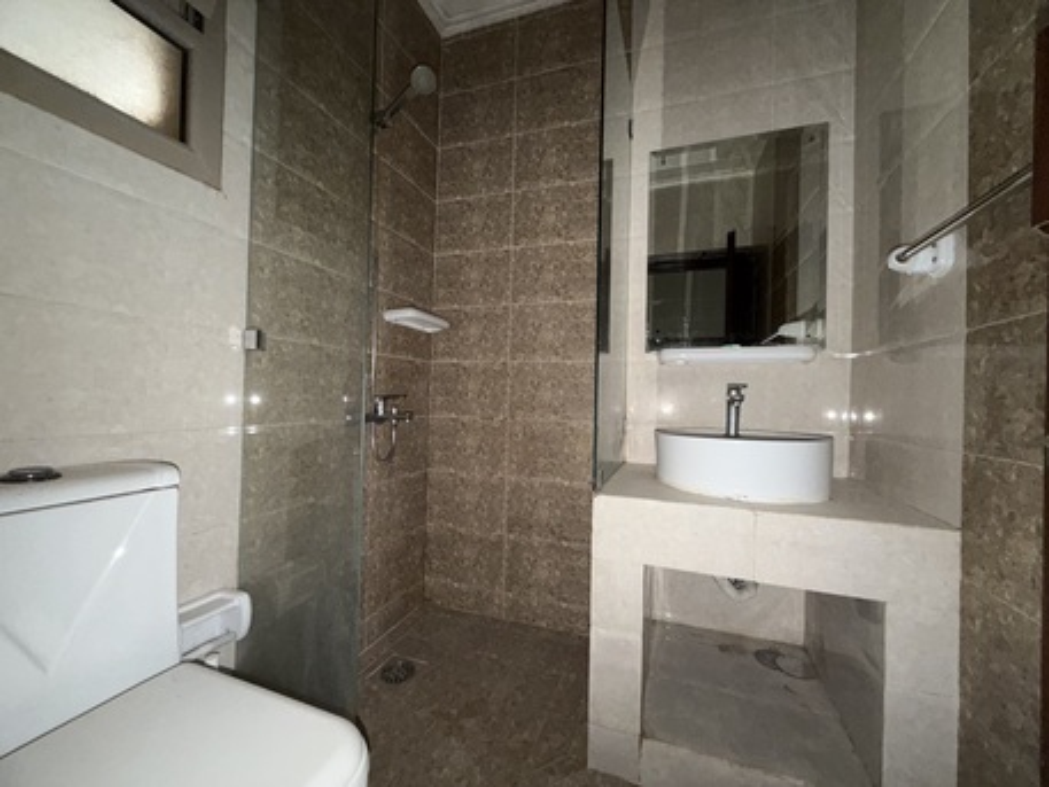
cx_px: 524
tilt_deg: +0.6
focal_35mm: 14
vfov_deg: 85.7
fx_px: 424
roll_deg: -1.6
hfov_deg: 102.0
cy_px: 394
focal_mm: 2.22
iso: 250
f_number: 2.2
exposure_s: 1/20
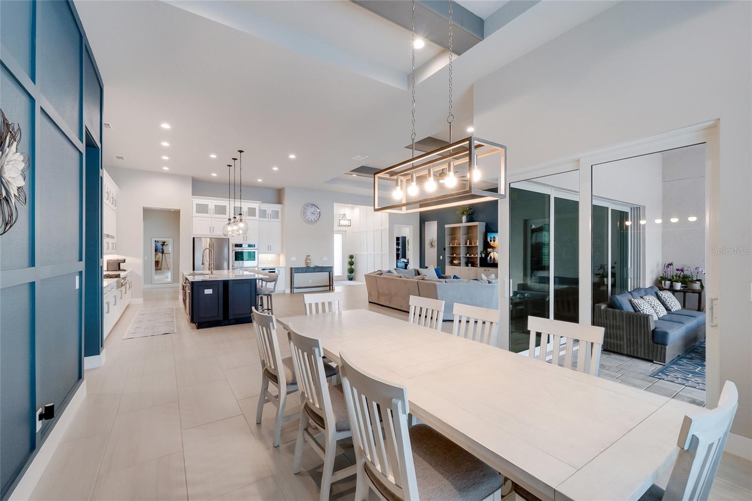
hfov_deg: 104.3
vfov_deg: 81.1
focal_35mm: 14
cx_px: 376
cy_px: 250
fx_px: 292
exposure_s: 1/40
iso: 400
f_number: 11
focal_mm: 14
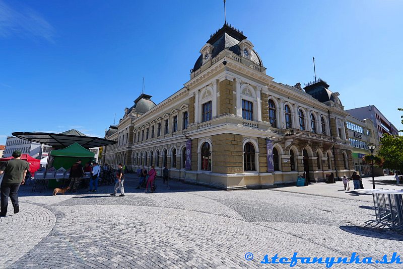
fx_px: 157
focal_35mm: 14
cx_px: 202
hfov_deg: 104.2
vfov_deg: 81.3
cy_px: 134
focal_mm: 14
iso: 100
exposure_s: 1/250
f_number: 9
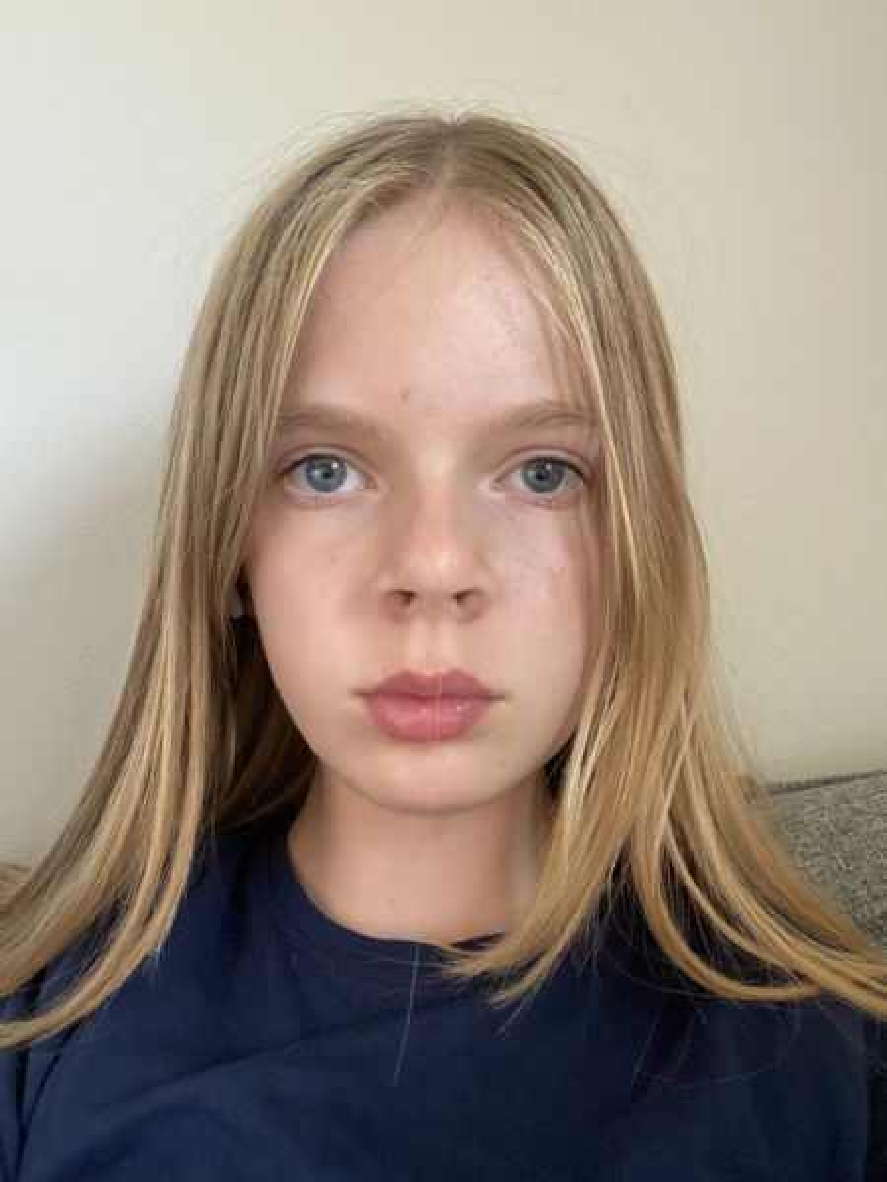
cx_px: 444
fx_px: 1025
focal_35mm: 30
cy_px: 591
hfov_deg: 46.8
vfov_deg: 60.0
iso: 400
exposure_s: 1/49
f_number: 2.2
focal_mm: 2.71
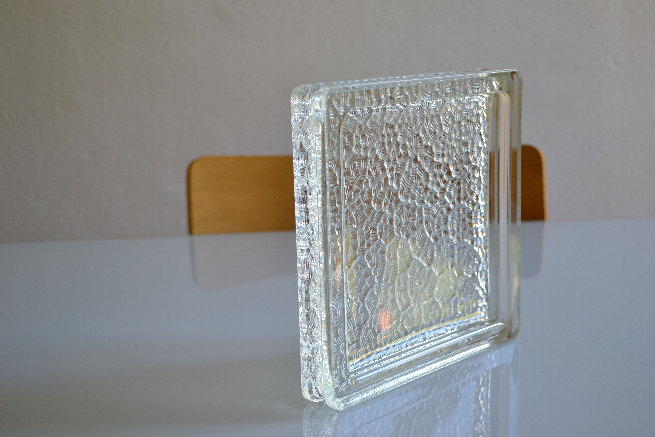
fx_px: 955
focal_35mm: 52
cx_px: 328
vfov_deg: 25.8
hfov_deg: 37.9
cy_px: 218
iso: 400
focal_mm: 35
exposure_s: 1/30
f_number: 5
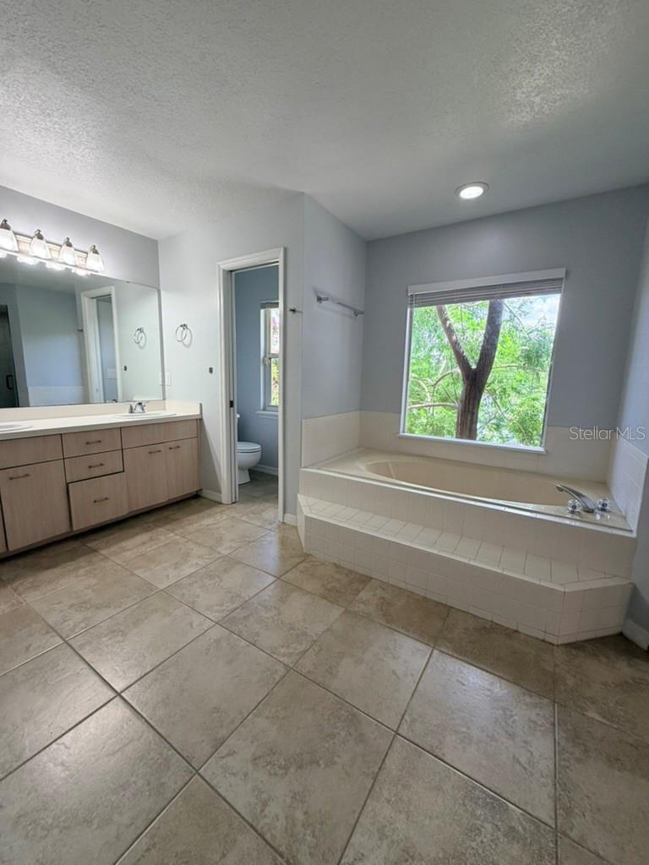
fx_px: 350
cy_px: 432
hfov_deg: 85.7
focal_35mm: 14
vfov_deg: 102.1
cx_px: 324
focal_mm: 2.22
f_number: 2.2
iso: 160
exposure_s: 1/120
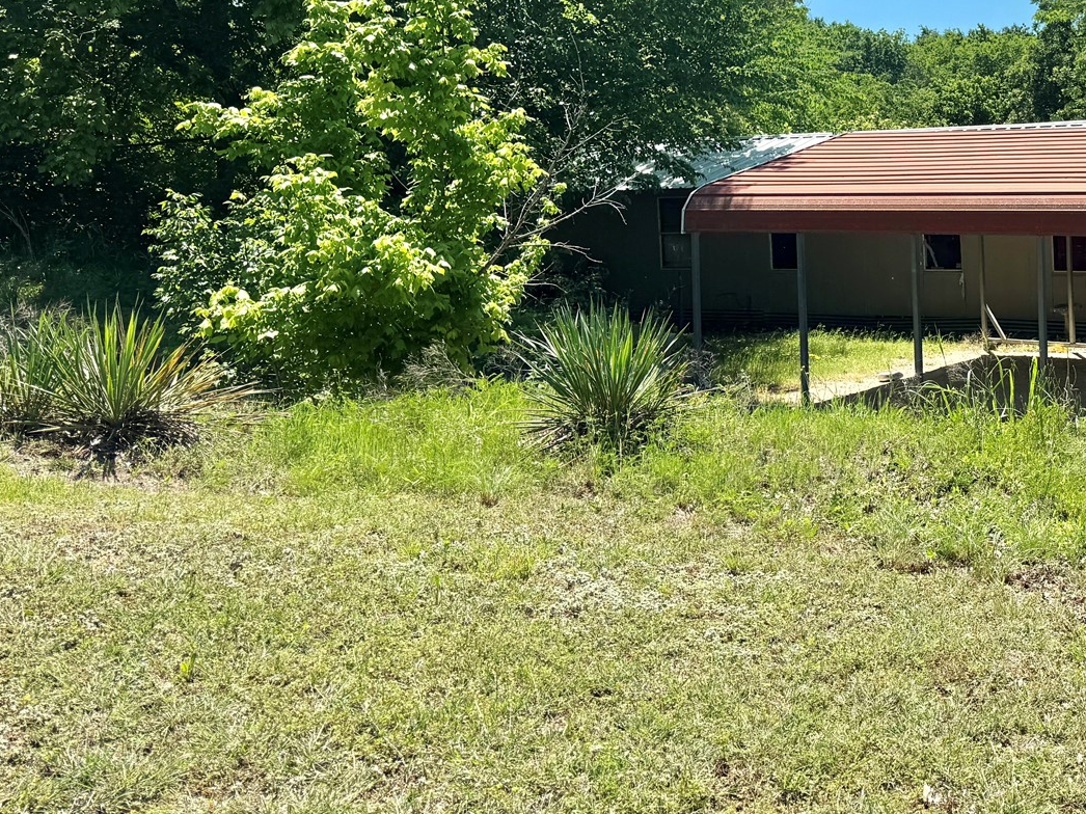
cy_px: 123
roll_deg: +1.6
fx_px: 1474
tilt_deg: -1.2
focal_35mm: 47
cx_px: 1035
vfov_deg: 29.9
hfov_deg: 37.1
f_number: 1.78
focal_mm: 6.76
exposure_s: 1/4049
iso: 80
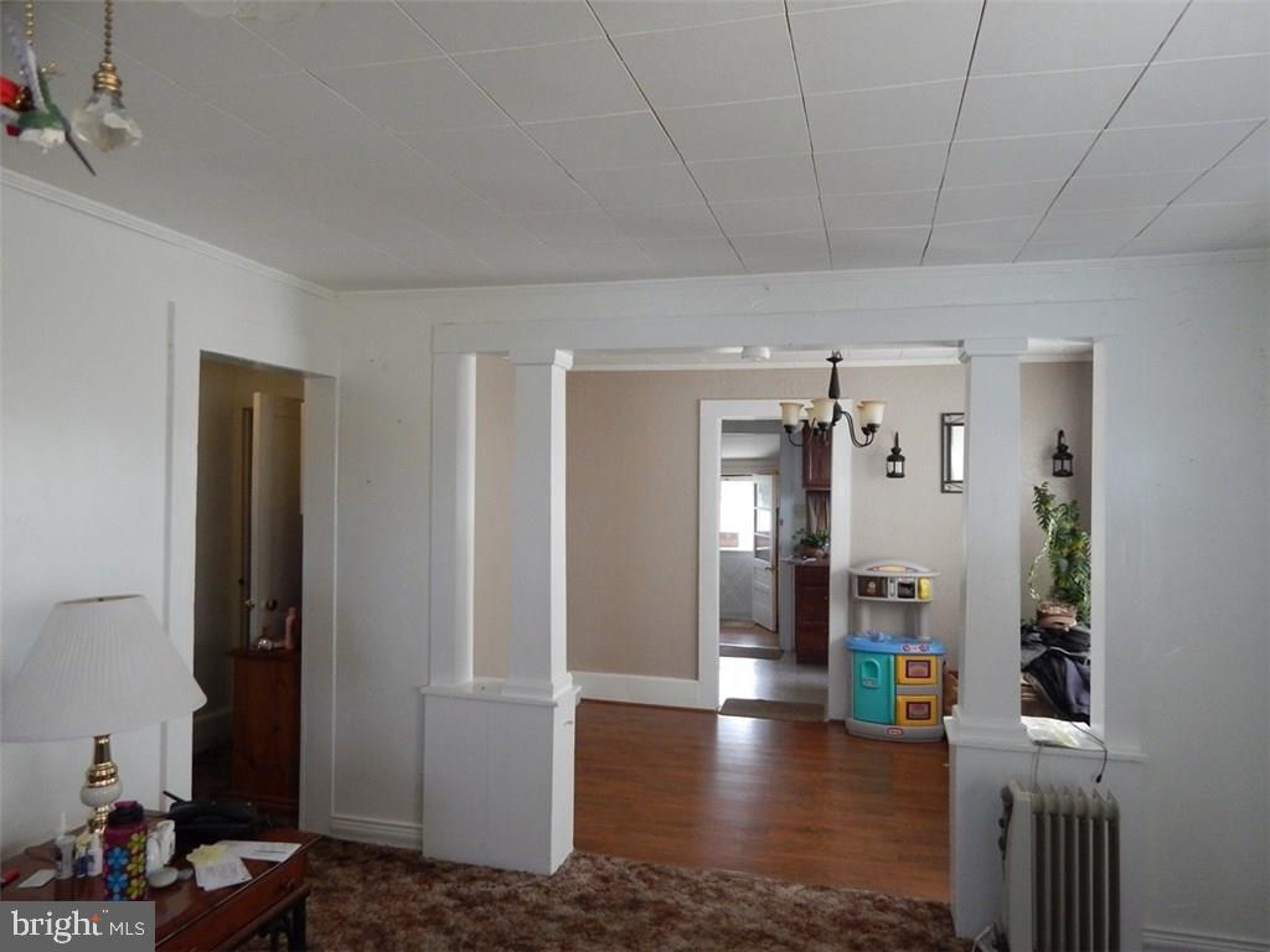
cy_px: 476
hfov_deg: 76.4
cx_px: 635
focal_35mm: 22
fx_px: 807
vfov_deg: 61.1
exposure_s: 1/125
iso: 400
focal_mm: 4
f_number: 3
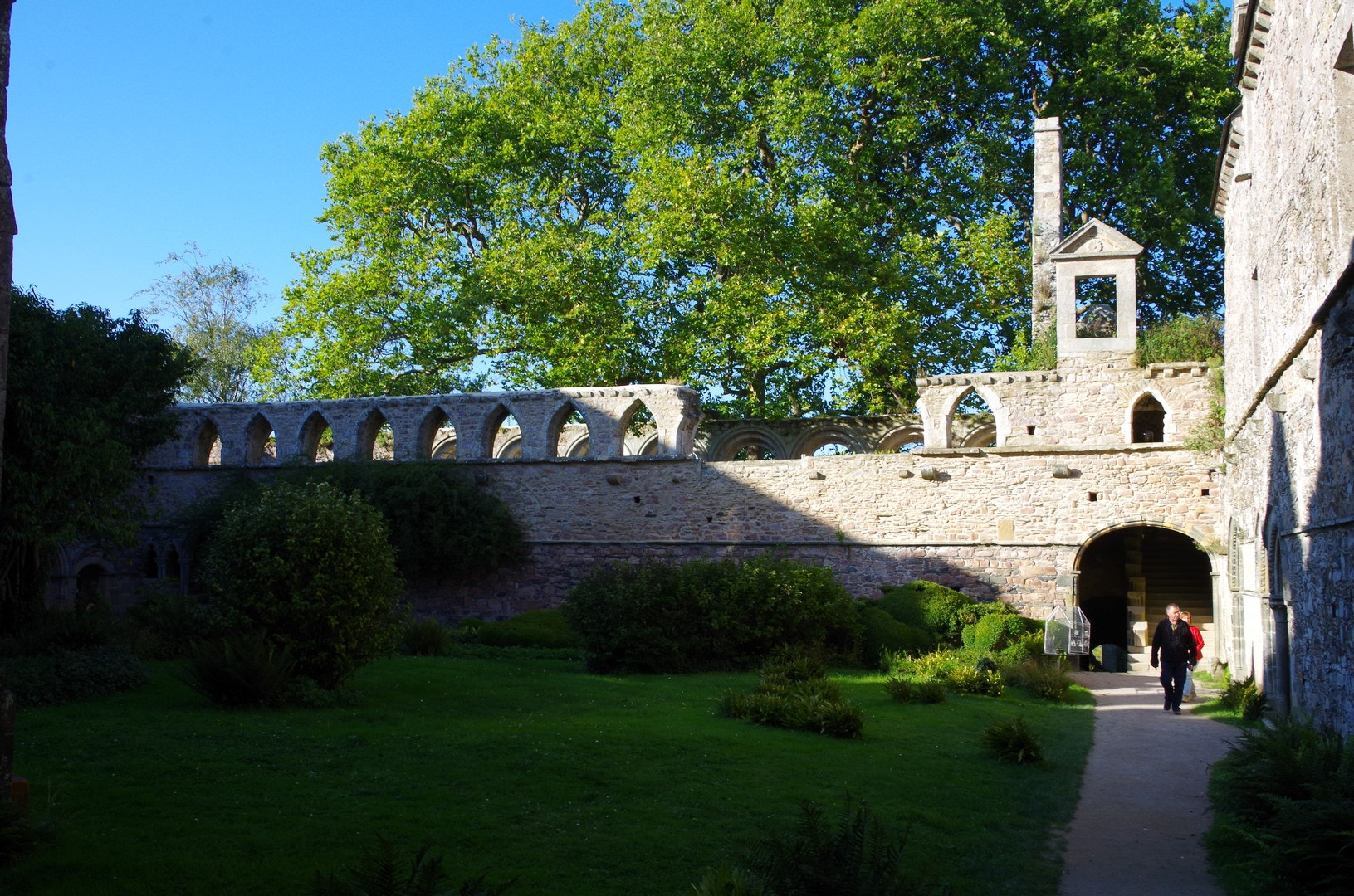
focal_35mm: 34
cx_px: 677
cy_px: 448
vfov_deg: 38.7
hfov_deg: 55.9
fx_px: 1276
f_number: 11
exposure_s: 1/80
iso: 200
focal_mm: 23.13
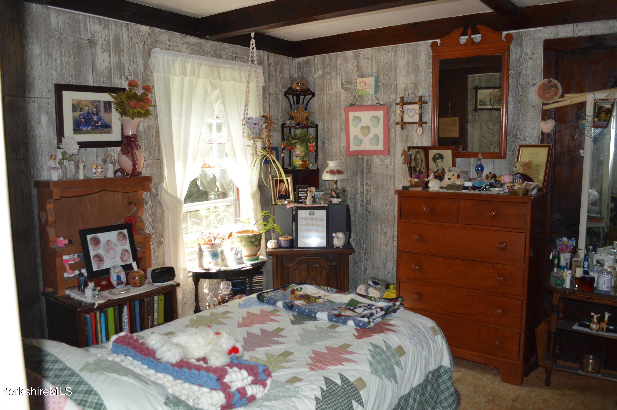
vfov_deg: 47.8
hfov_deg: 67.4
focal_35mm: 27
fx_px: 462
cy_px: 205
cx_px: 308
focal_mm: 18
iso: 400
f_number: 4
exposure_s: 1/80
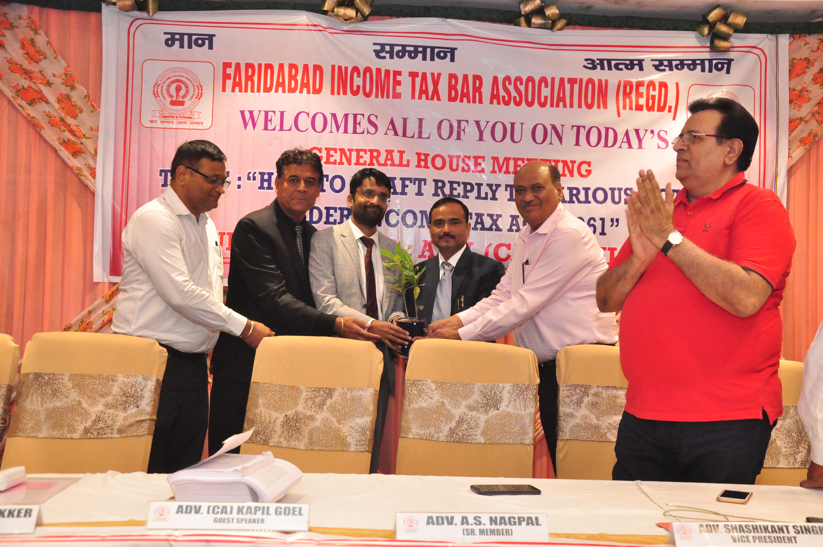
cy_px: 274
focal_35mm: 42
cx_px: 412
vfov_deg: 31.8
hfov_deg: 46.4
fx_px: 959
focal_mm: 28
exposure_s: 1/100
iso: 3200
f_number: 5.6
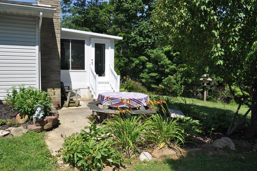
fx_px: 192
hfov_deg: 67.5
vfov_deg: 47.8
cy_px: 86
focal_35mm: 27
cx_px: 128
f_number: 14
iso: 200
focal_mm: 18
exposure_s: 1/200
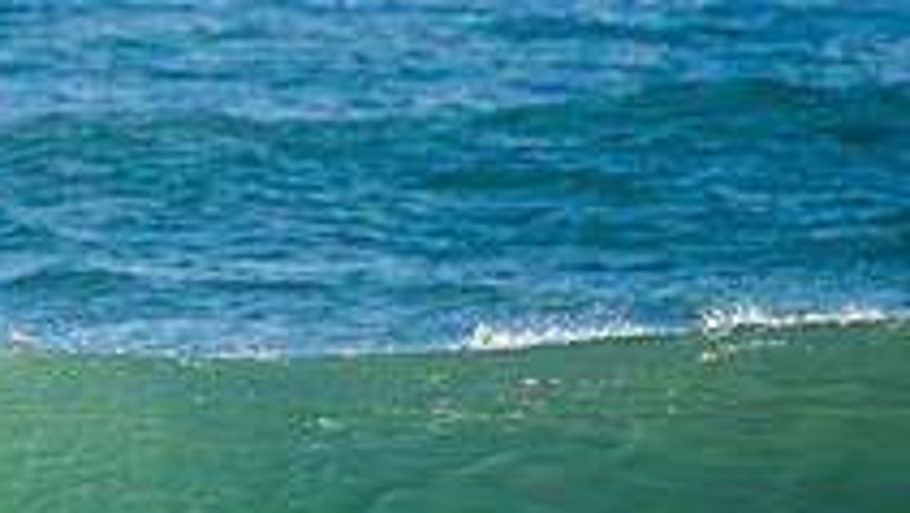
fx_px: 34696
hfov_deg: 1.5
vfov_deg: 0.8
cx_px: -116
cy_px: 627
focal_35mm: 1437
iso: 280
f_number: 5.6
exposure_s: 1/1600
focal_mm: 500
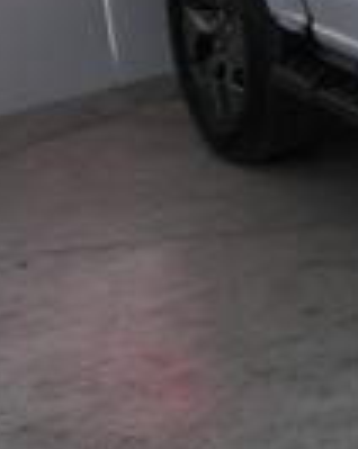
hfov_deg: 10.2
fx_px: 1500
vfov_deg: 16.7
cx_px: 1054
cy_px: 24
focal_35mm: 113
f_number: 3.5
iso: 1600
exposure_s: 1/160
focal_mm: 25
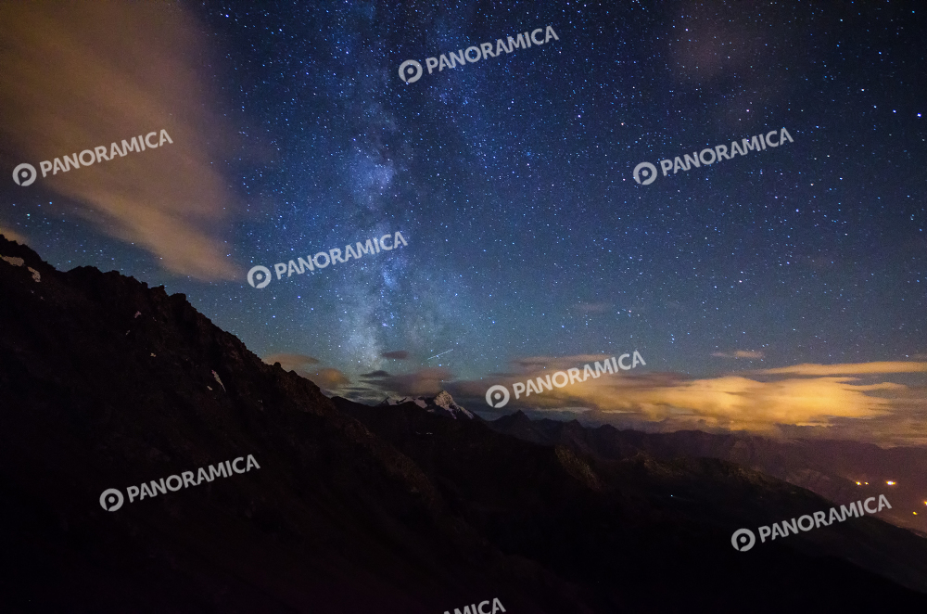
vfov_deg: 77.1
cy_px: 307
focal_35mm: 15
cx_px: 464
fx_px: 385
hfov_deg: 100.5
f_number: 4
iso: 800
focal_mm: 10
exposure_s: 30
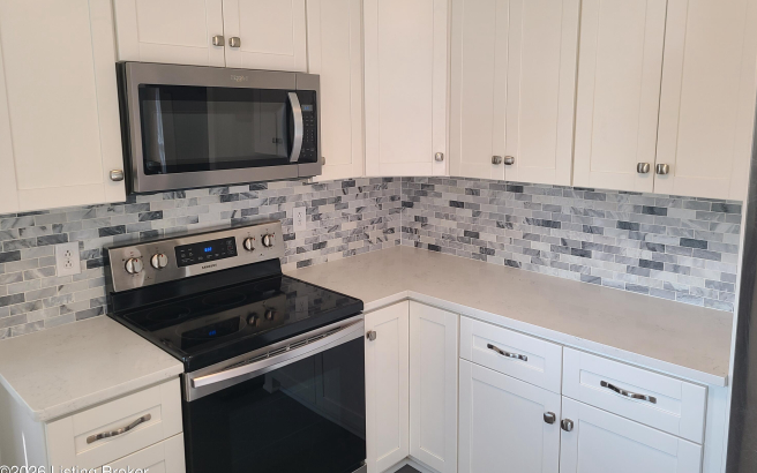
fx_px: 578
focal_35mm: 28
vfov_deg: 44.5
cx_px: 381
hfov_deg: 66.5
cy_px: 210
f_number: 1.8
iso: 64
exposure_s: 1/60
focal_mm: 5.4
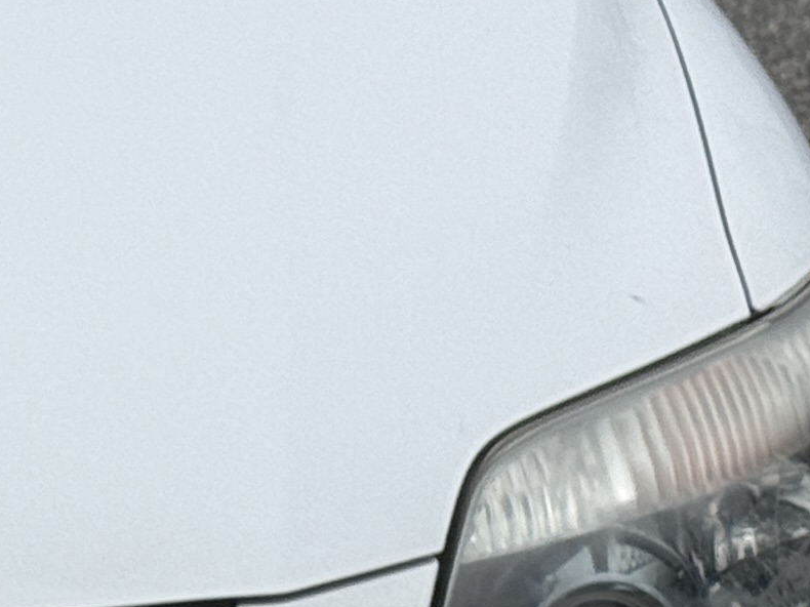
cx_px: -598
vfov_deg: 6.1
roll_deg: -1.9
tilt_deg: -12.4
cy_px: 324
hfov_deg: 7.8
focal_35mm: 245
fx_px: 5731
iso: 80
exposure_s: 1/11364
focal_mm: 6.76
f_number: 1.78
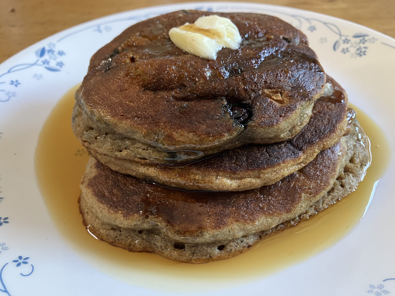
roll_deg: +2.0
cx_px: 198
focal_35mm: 28
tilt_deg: -41.0
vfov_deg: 49.7
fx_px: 320
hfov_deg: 63.4
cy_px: 148
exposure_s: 1/60
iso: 320
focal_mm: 3.99
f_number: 1.8
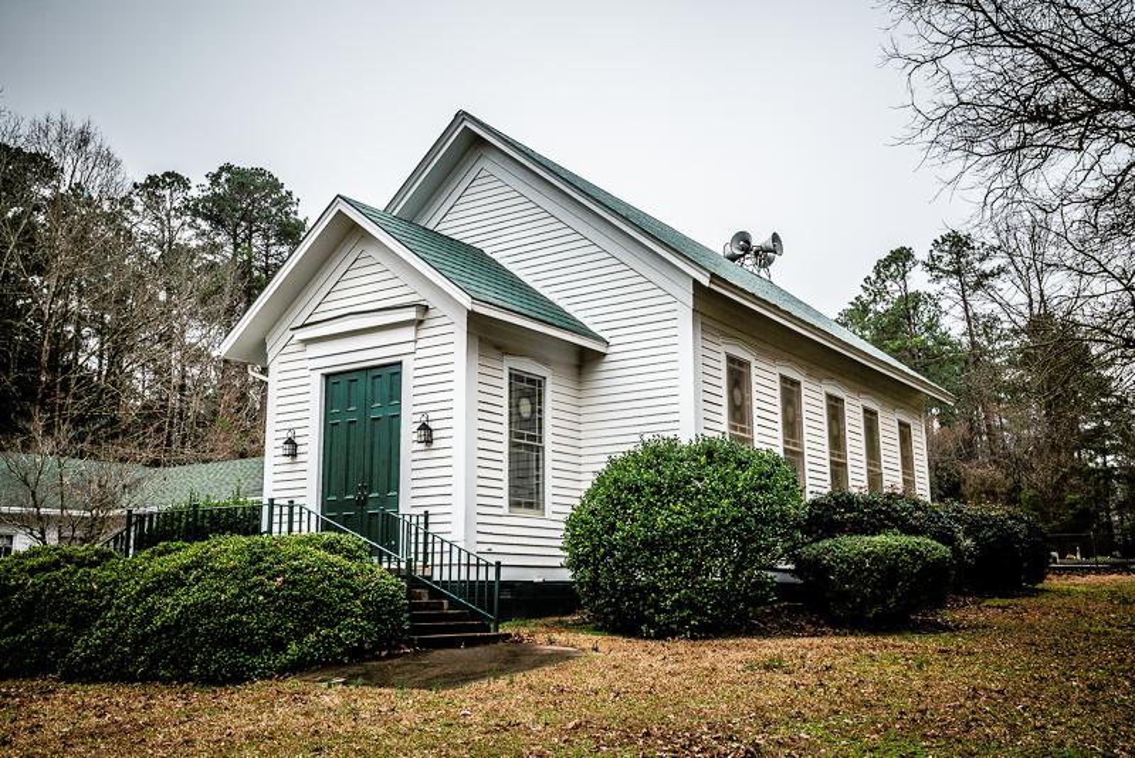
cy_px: 379
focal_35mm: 25
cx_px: 568
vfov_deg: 51.7
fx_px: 781
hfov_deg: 72.0
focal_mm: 24
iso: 800
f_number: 11
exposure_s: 1/320
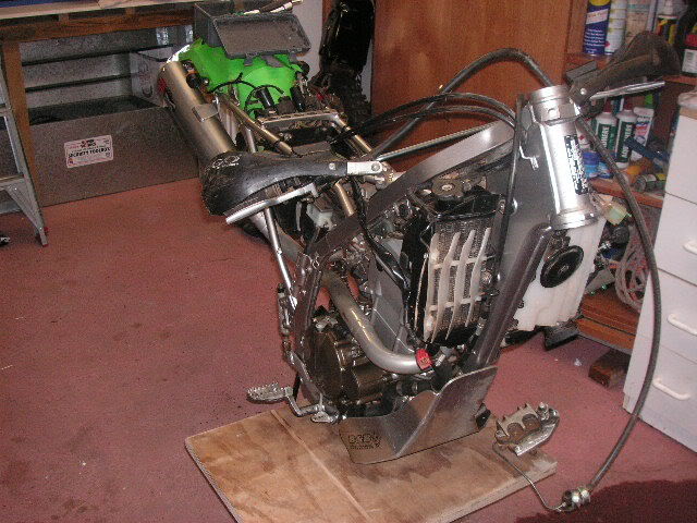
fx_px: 765
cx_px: 348
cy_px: 262
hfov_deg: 49.0
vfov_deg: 37.7
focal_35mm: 38
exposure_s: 1/45
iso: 160
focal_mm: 6.3
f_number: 3.3
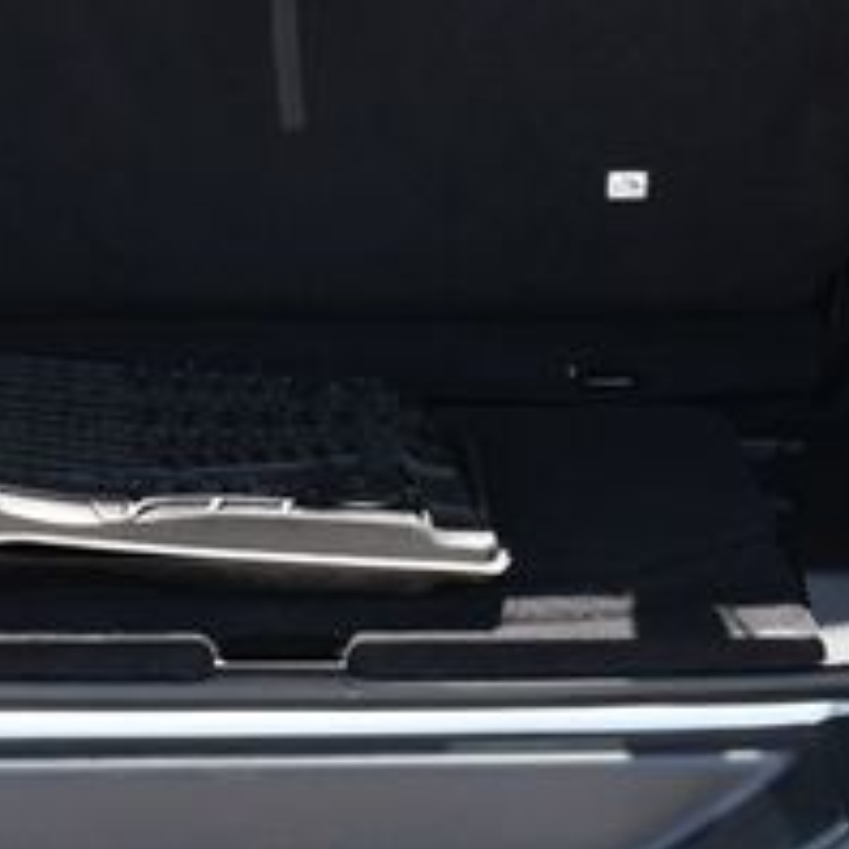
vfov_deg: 17.3
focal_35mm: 99
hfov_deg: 17.5
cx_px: 262
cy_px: 60
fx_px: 2747
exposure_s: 1/250
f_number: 5.6
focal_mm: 18
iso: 220
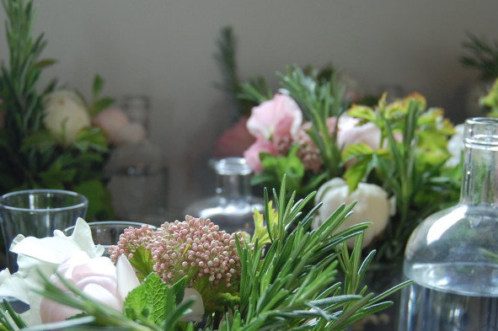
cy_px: 250
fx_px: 1078
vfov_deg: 17.4
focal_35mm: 78
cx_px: 213
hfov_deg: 26.0
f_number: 4.2
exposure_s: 1/60
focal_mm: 30
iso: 400
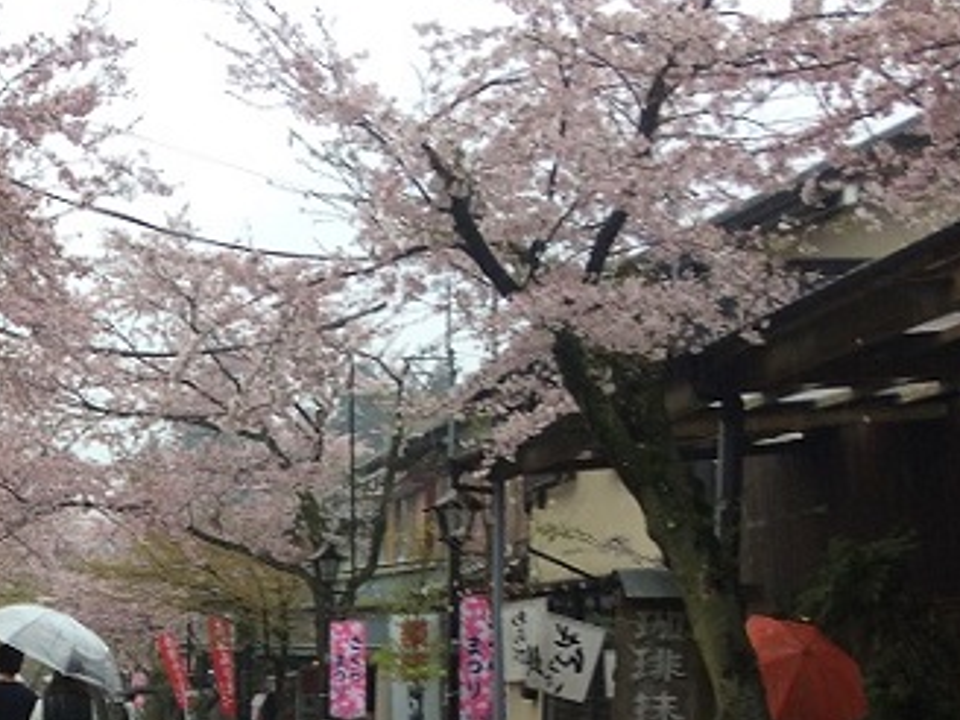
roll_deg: +0.4
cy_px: 765
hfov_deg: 27.6
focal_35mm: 65
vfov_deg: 21.6
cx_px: -63
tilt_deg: -6.5
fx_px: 1803
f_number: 2.2
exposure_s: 1/180
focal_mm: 4.15
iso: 32
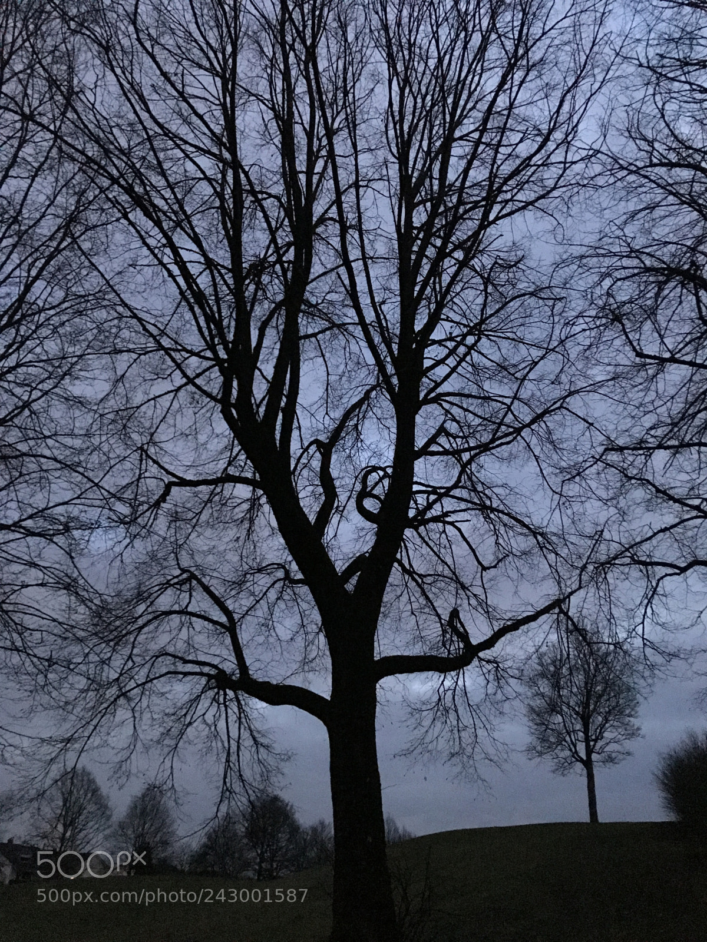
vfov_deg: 63.4
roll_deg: -2.4
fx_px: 762
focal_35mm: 28
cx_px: 354
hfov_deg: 49.7
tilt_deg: +29.5
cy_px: 471
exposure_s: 1/4
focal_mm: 3.99
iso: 320
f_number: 1.8
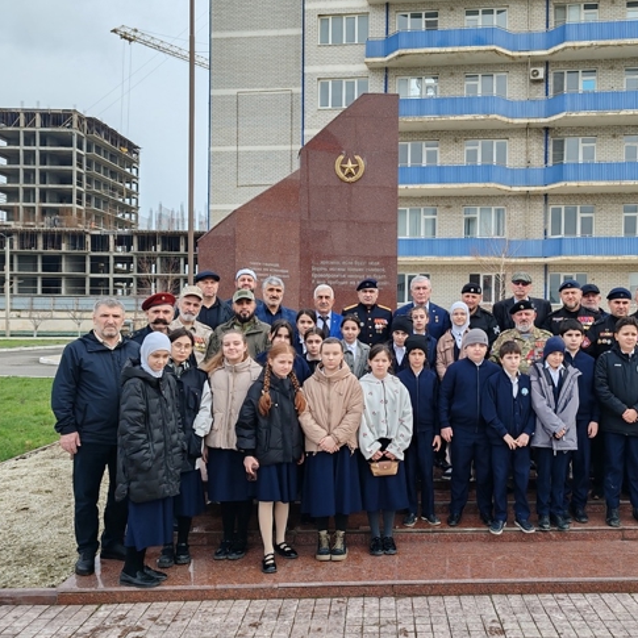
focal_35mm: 34
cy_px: 322
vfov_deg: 48.4
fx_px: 709
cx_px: 429
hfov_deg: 47.6
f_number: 1.9
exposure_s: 1/530
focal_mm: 6.12
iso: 50
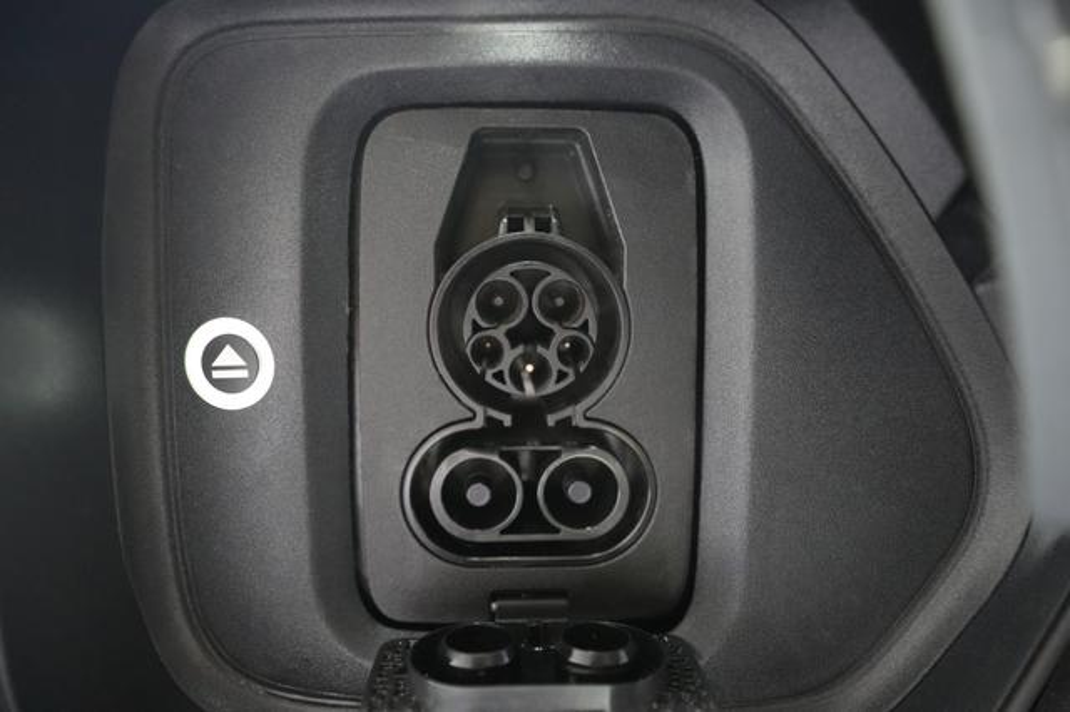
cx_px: 535
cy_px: 356
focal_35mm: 25
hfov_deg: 71.5
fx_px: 743
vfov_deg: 51.2
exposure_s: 1/160
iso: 10000
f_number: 2.8
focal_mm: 25
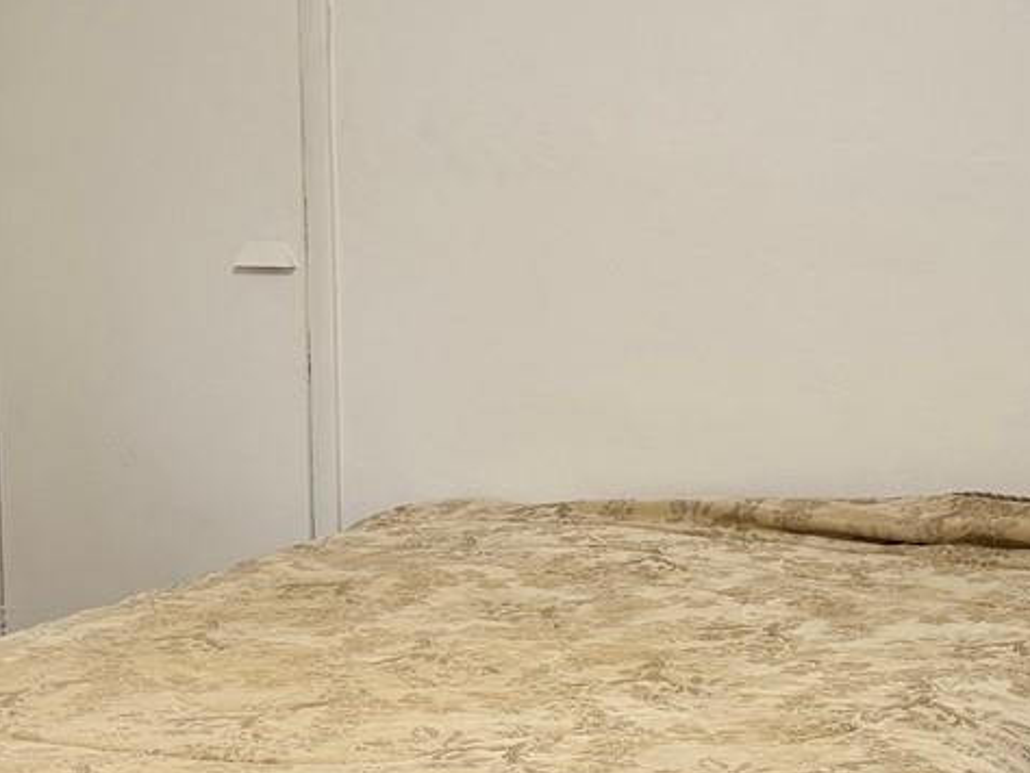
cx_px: 519
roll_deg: +0.5
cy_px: 432
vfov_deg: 18.2
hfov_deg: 24.1
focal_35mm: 81
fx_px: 2411
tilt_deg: -7.3
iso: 125
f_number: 1.78
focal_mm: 6.76
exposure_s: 1/60
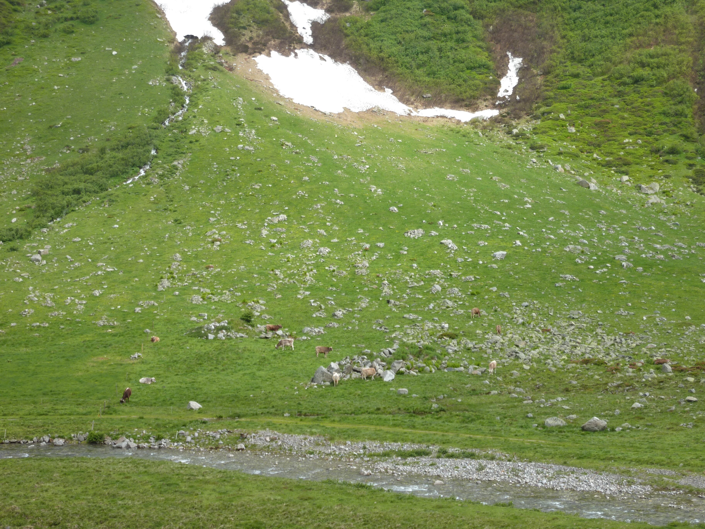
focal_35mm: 72
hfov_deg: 27.0
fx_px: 1466
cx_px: 352
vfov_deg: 20.4
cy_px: 264
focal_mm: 11.9
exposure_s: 1/200
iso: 80
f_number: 4.1
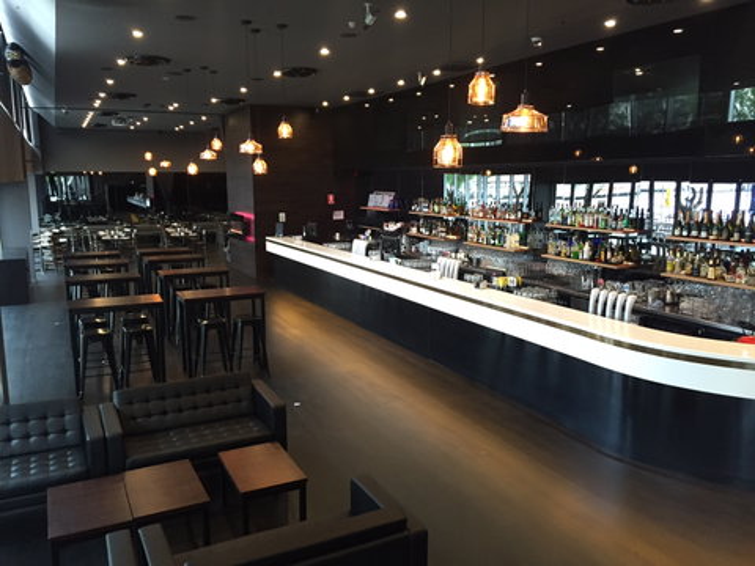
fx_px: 633
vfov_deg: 48.2
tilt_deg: -8.7
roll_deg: +0.4
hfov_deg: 61.7
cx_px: 378
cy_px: 283
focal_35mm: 29
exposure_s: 1/30
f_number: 2.2
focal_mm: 4.15
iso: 160
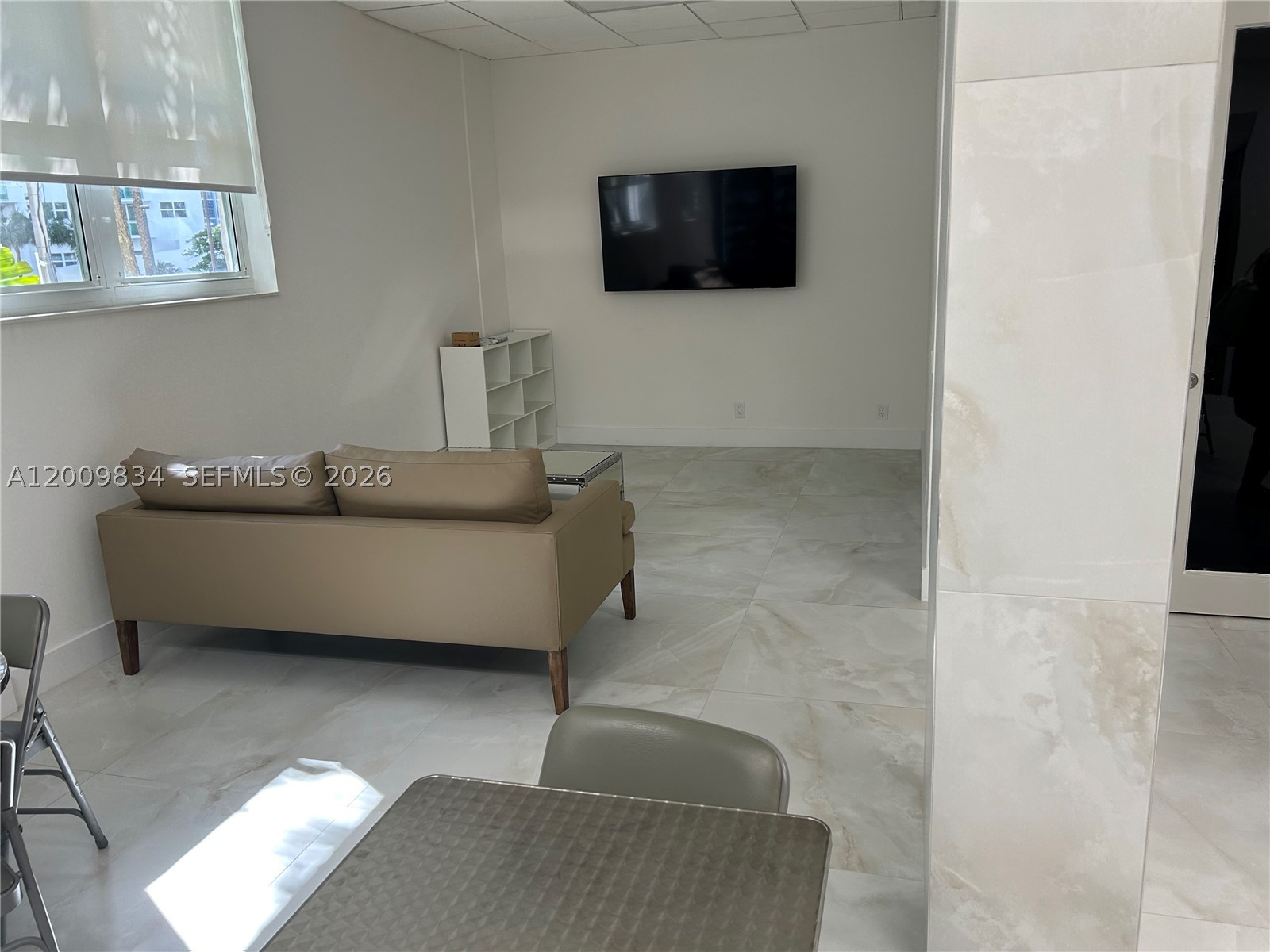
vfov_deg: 53.1
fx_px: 954
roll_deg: +2.0
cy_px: 476
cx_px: 635
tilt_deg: -13.2
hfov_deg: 67.3
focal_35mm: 26
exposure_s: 1/121
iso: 80
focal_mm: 5.7
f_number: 1.5
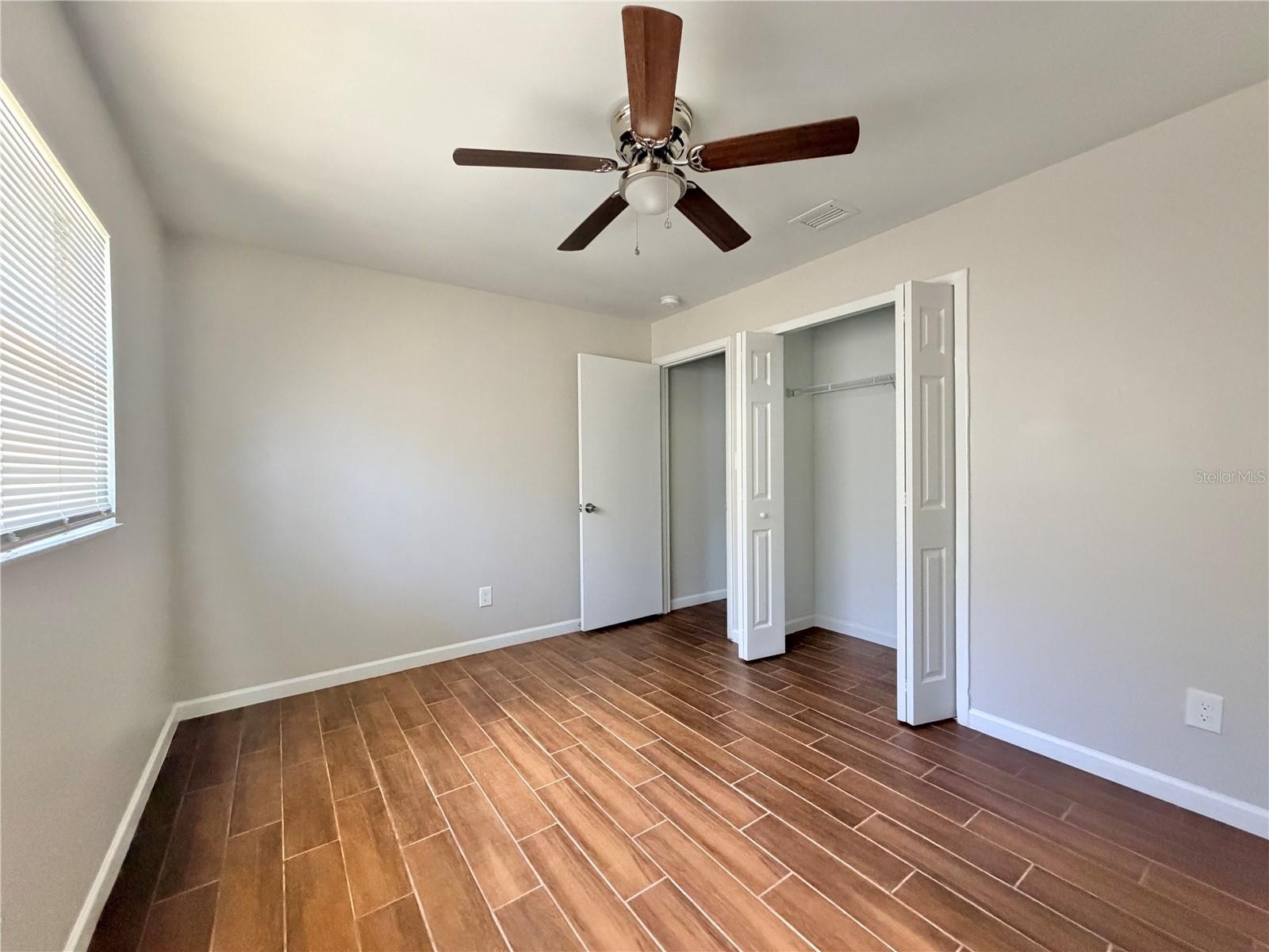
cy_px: 476
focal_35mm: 14
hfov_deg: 102.1
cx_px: 634
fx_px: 513
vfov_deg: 85.7
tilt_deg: -0.6
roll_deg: +0.4
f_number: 2.2
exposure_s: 1/60
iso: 640
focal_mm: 2.22
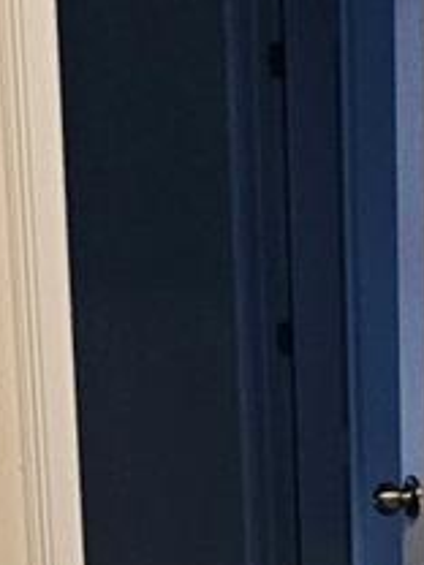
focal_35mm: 133
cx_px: 527
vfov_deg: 13.9
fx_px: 2172
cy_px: 845
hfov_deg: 10.9
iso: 500
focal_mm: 6.3
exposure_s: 1/60
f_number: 1.7
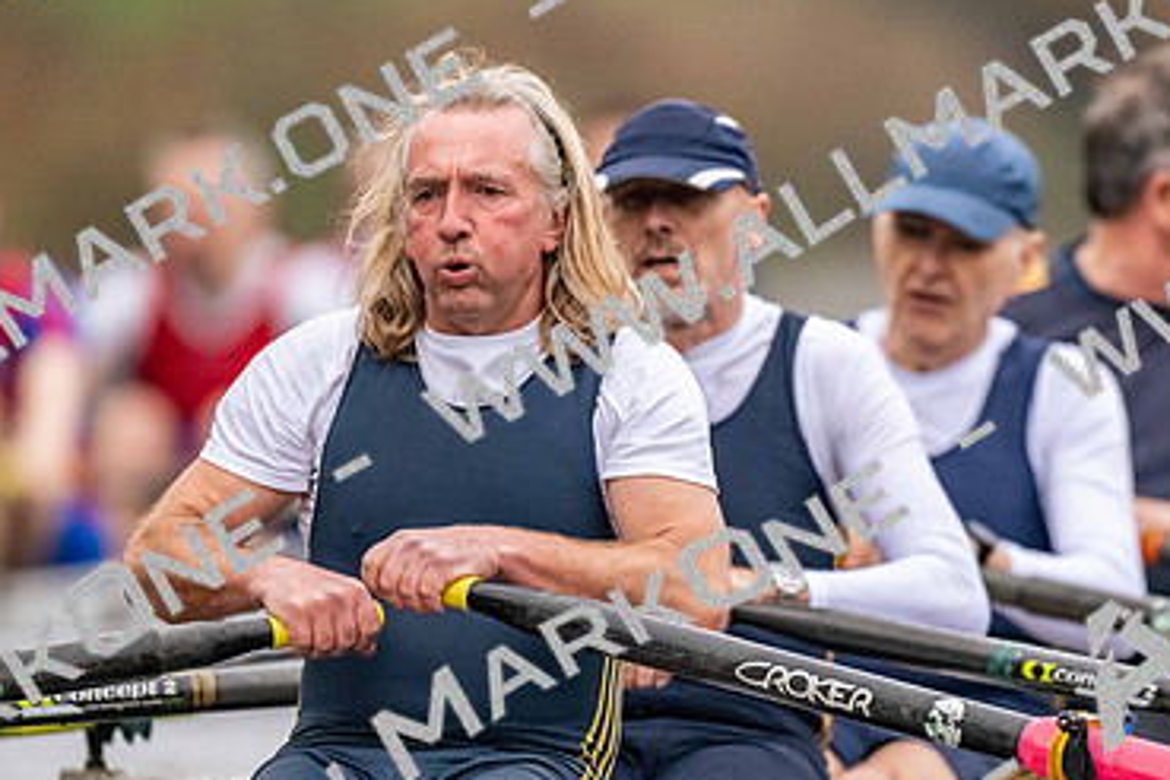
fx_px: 30678
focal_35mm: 944
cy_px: 452
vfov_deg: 1.5
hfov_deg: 2.2
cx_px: 815
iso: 4000
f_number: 4
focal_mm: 600
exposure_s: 1/2500
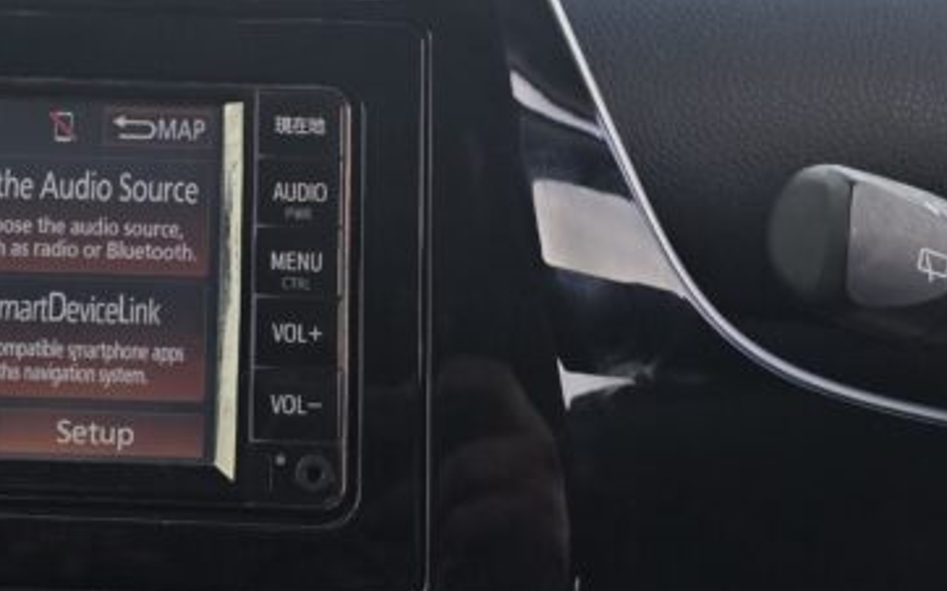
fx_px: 1780
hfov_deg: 29.0
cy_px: -3
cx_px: 154
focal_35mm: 69
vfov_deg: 18.4
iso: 80
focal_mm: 6.3
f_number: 1.7
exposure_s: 1/1525
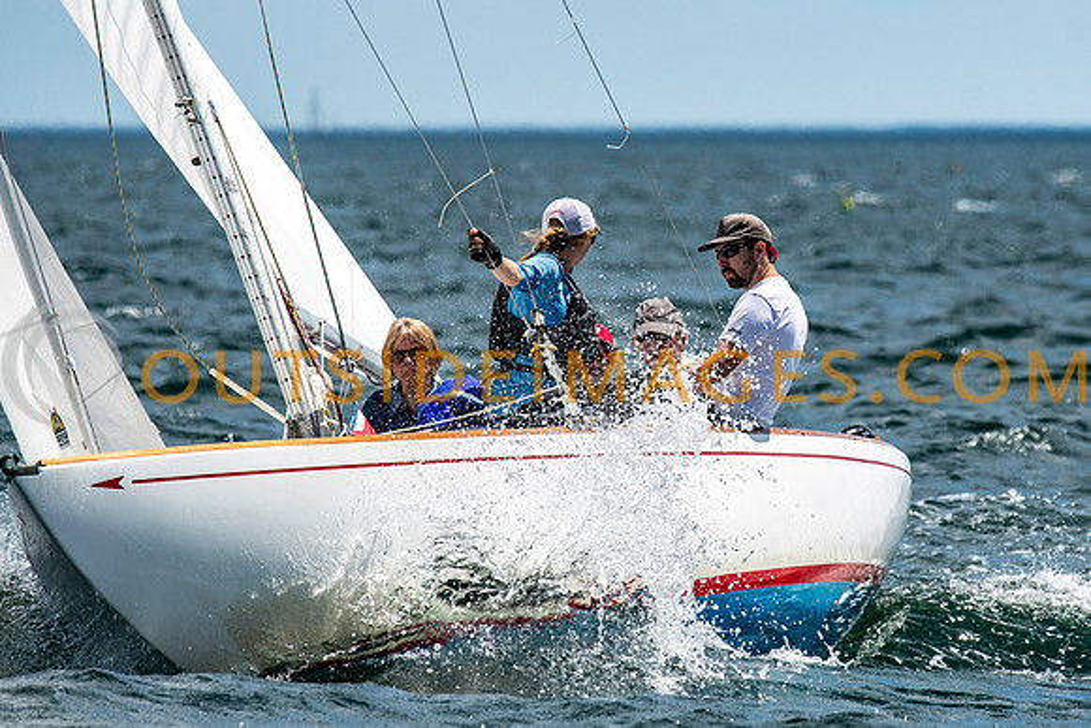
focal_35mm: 554
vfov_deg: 2.5
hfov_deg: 3.7
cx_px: 660
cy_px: 310
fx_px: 16794
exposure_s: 1/4000
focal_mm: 300
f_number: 5.6
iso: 320
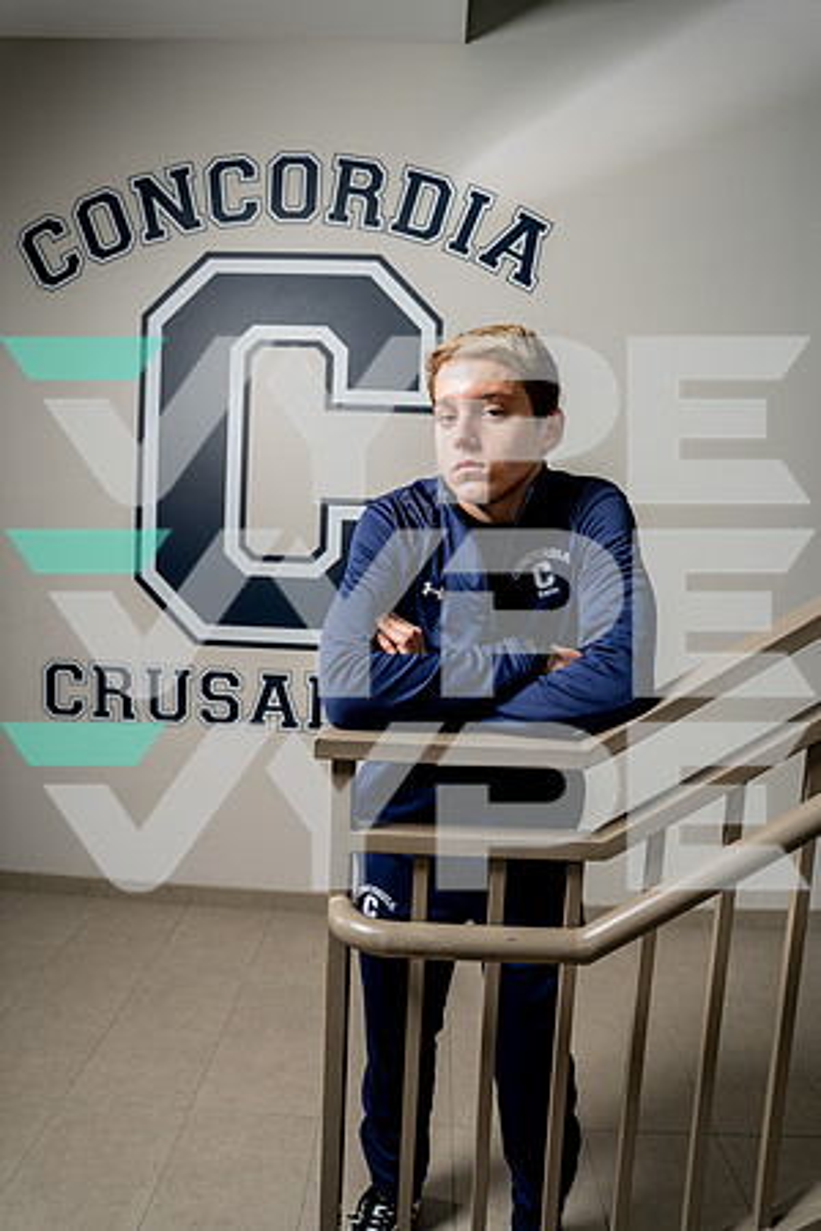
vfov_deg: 69.4
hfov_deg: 49.6
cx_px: 410
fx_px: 889
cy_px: 616
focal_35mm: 26
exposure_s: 1/250
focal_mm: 26
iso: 100
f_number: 5.6
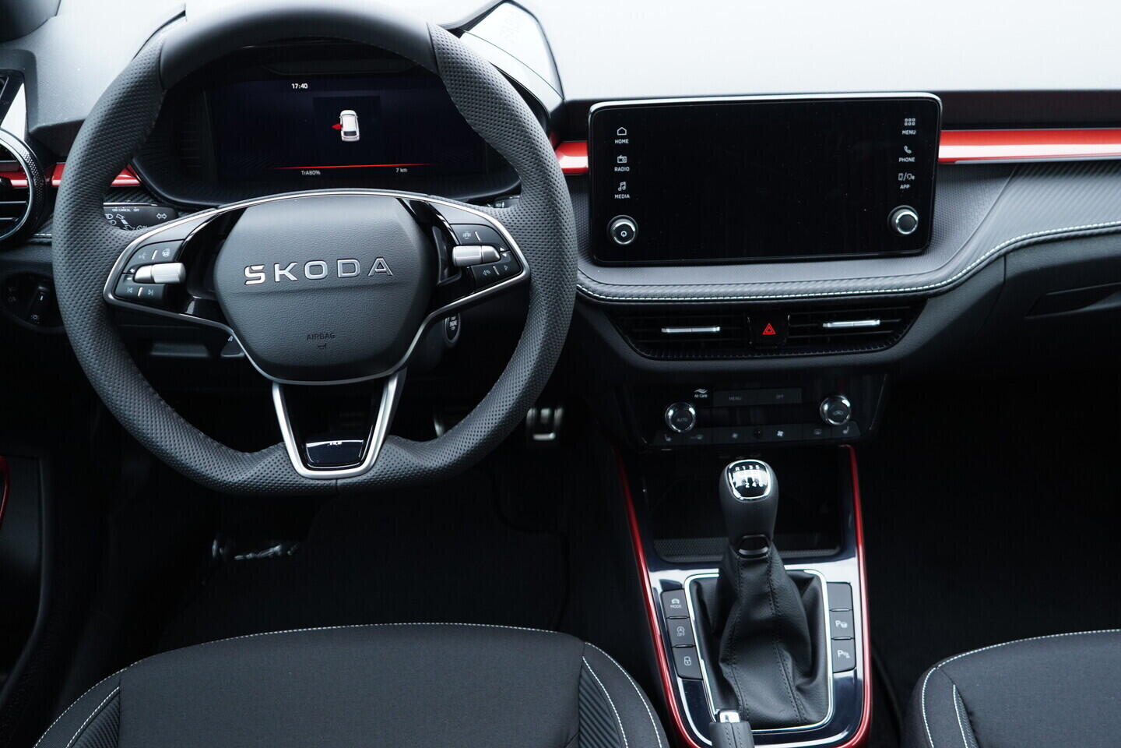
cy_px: 374
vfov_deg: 36.9
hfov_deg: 53.1
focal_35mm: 36
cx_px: 560
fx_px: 1121
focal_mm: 24
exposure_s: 1/40
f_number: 2.8
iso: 500
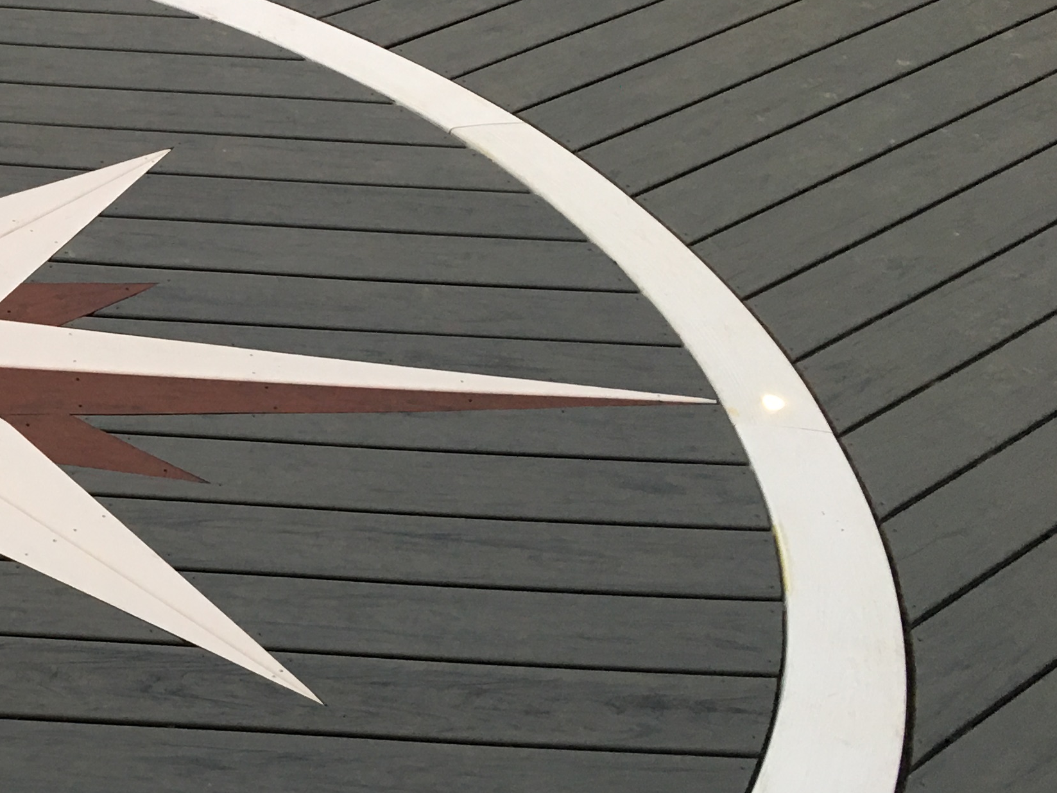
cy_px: 450
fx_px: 2168
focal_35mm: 71
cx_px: -207
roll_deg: -4.6
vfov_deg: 20.7
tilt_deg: -37.0
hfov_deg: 24.8
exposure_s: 1/15
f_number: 2.2
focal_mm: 4.15
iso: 32
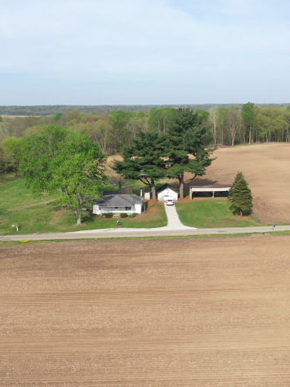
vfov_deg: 45.8
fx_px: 458
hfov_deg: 35.1
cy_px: 195
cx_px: 160
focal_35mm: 41
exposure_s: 1/3200
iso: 400
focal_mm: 10.26
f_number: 3.5
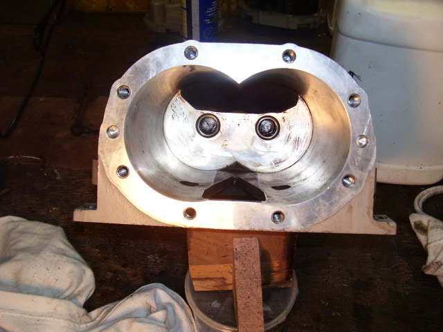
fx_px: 435
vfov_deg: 41.8
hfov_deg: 54.0
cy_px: 166
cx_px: 222
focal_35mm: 34
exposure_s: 1/60
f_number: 2.7
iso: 80
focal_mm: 5.6
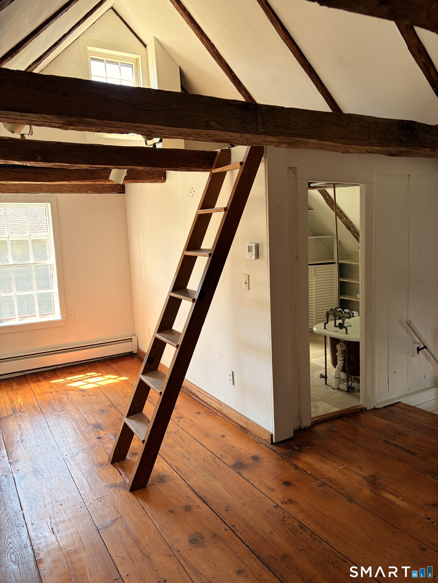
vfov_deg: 67.3
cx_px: 219
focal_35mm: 26
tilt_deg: -6.5
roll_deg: +1.6
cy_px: 292
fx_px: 439
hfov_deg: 53.1
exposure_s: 1/121
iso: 100
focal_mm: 5.96
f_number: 1.6
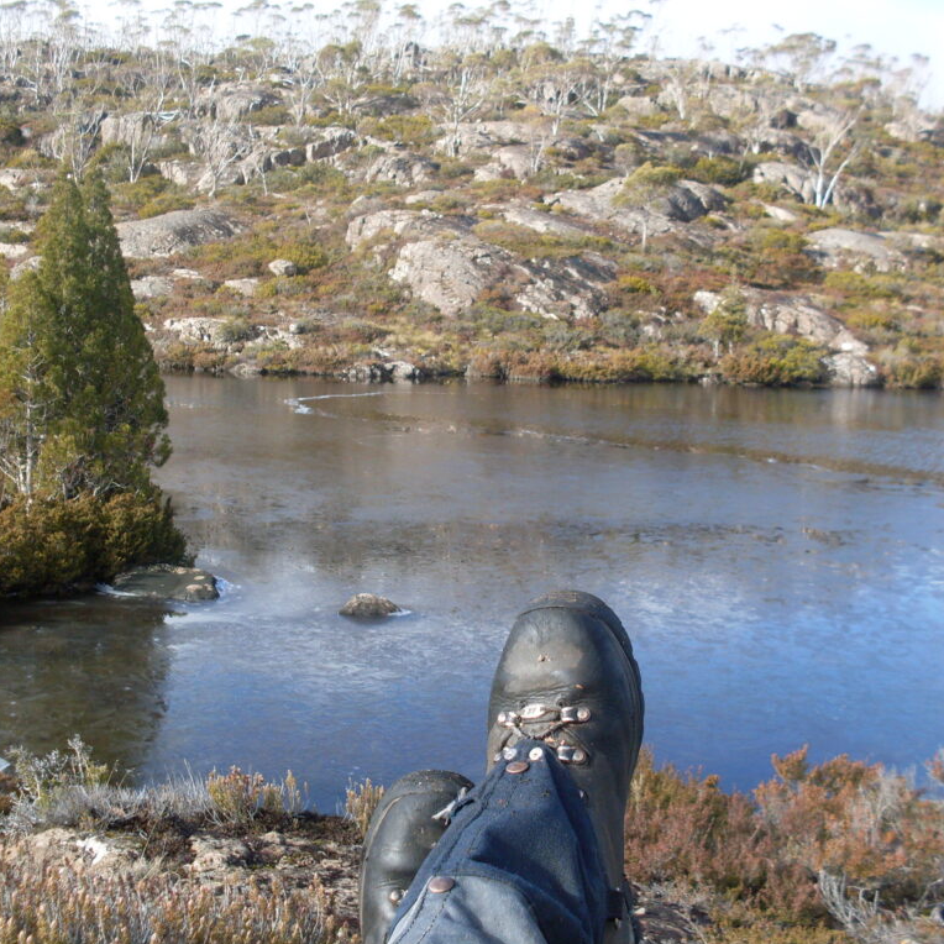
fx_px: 1388
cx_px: 451
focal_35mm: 45
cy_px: 473
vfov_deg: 37.6
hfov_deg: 37.5
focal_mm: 6.3
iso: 80
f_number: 2.8
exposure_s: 1/350
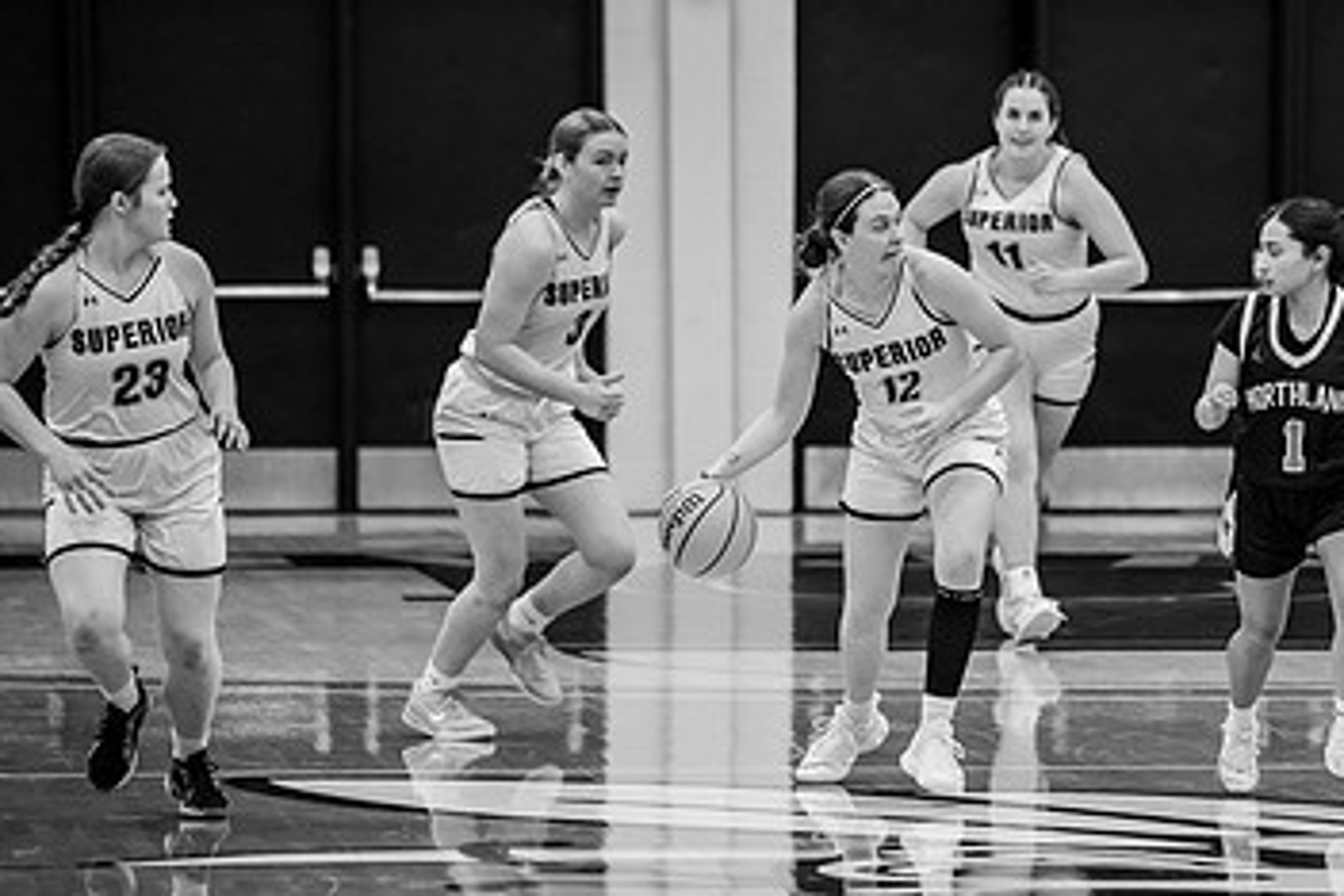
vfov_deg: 5.1
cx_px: 931
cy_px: 543
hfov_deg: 7.7
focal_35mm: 267
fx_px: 9967
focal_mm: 143
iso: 2500
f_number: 2.8
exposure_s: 1/640
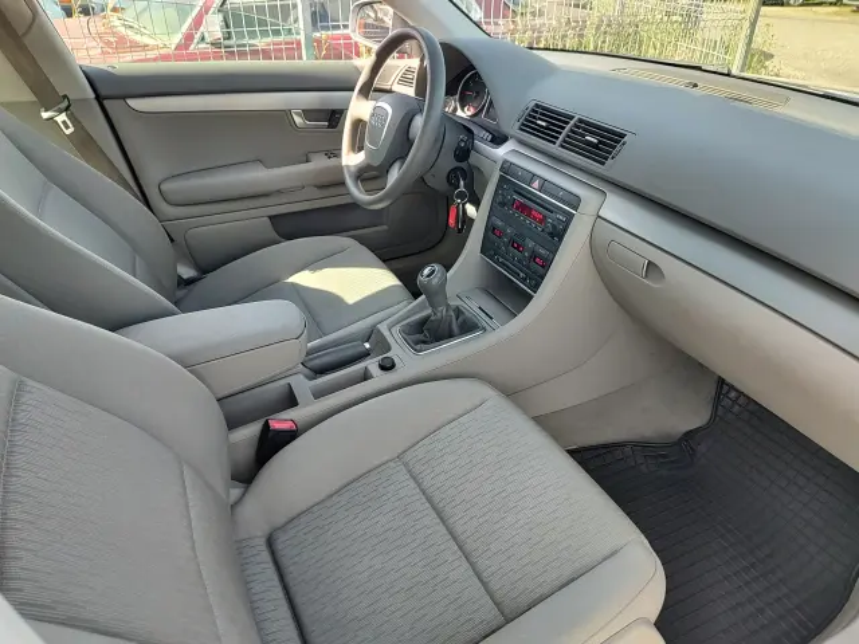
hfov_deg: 73.9
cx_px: 430
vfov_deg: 58.9
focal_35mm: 23
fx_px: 571
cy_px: 322
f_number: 1.8
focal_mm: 5.56
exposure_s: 1/292
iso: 100
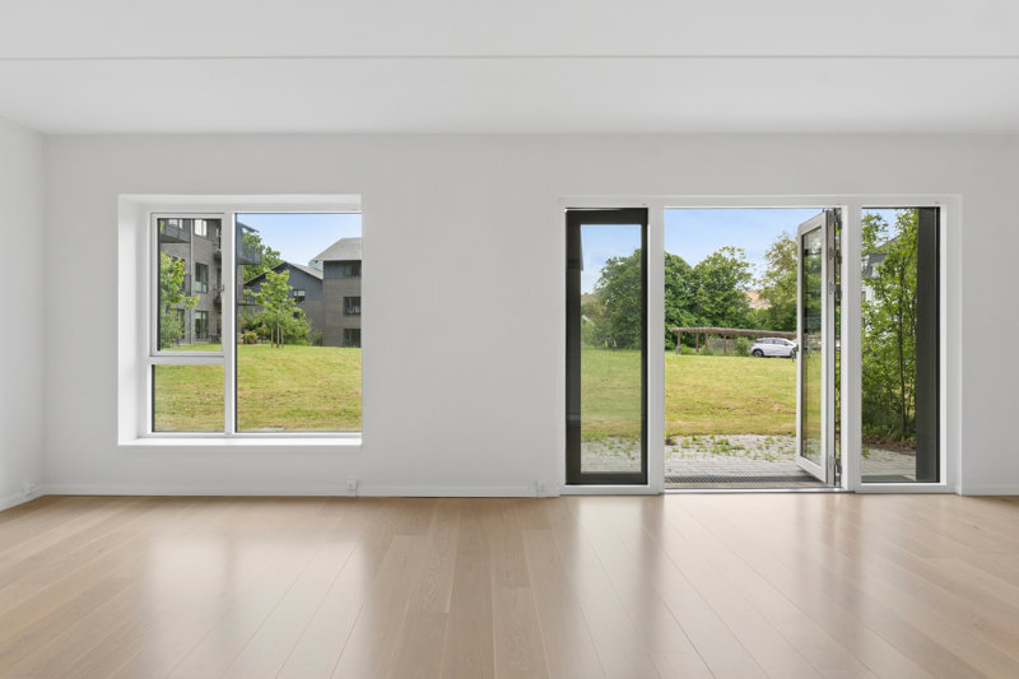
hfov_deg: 79.2
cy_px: 340
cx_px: 510
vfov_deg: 57.8
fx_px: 615
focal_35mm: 22
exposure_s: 1/50
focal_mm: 14.5
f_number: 8
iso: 200
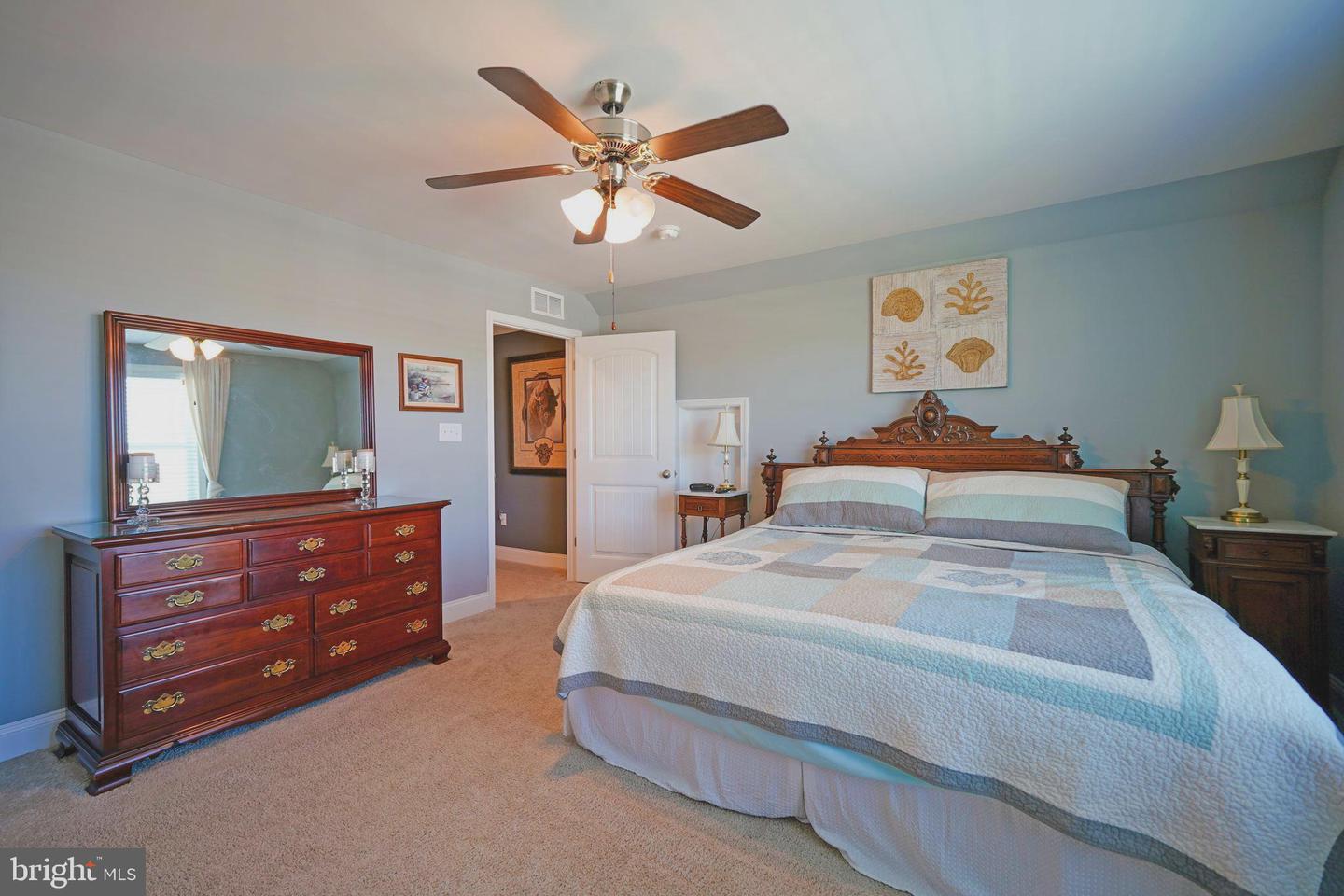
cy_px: 448
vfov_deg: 77.3
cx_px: 672
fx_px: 560
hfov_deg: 100.4
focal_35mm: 15
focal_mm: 10
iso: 200
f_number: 2.8
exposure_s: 1/30
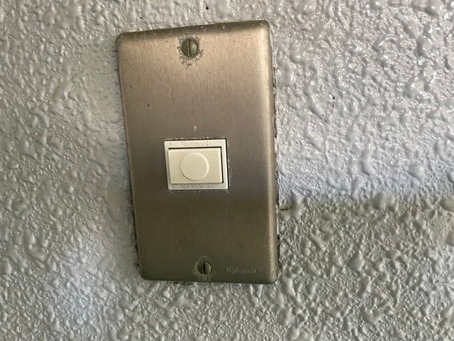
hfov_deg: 67.3
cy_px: 170
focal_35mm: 26
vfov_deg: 53.1
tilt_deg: -10.3
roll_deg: +2.5
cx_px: 227
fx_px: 341
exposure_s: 1/60
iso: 200
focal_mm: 4.2
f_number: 1.6
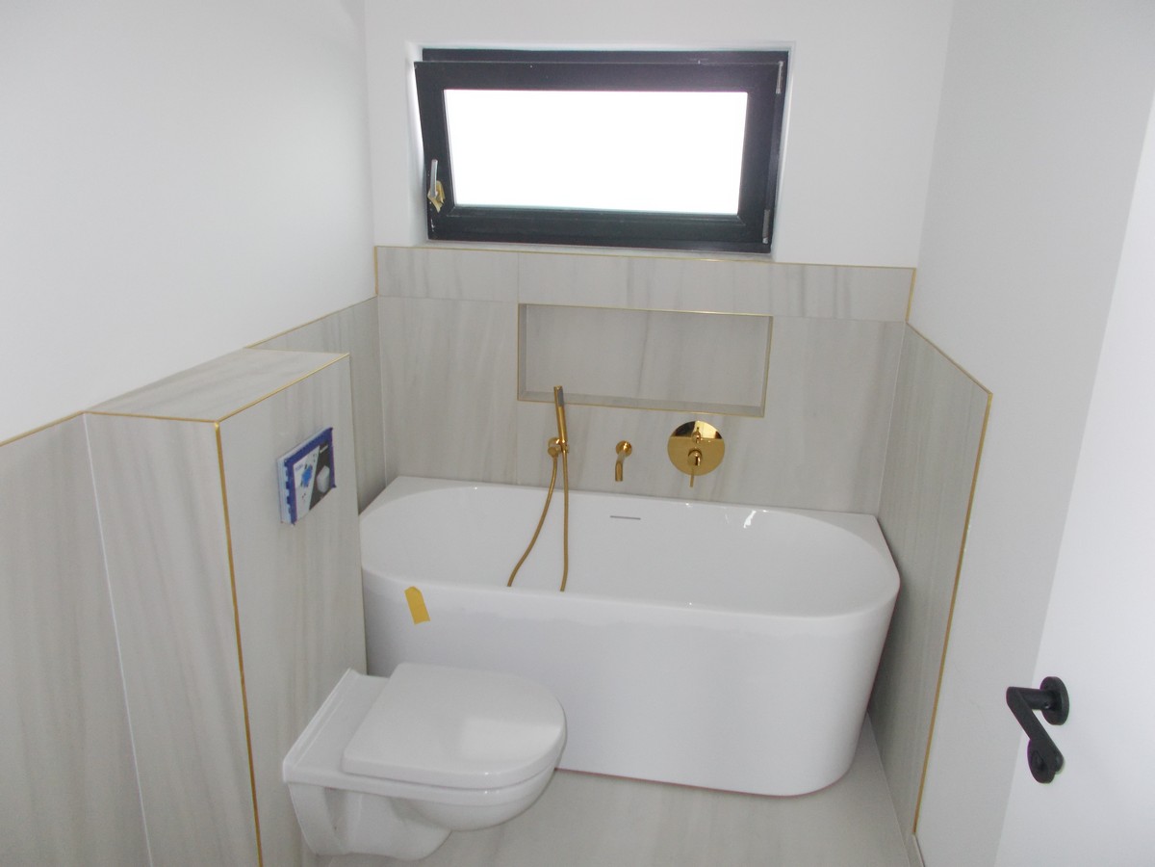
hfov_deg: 67.3
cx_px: 578
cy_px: 434
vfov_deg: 53.1
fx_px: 868
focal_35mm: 26
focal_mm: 4.6
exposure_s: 1/25
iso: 200
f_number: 3.2
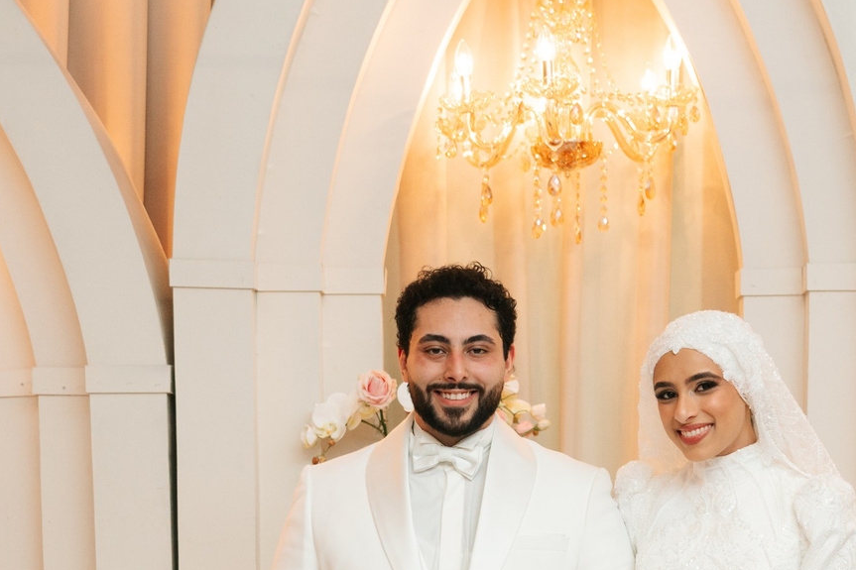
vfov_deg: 12.5
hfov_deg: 19.0
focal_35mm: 107
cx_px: 587
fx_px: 2544
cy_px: 698
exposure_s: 1/200
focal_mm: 35
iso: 500
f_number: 2.8
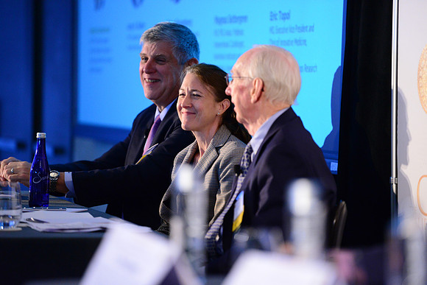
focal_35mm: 200
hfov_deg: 10.3
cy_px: 142
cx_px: 214
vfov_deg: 6.9
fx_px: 2373
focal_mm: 200
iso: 4000
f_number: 2.8
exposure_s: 1/160
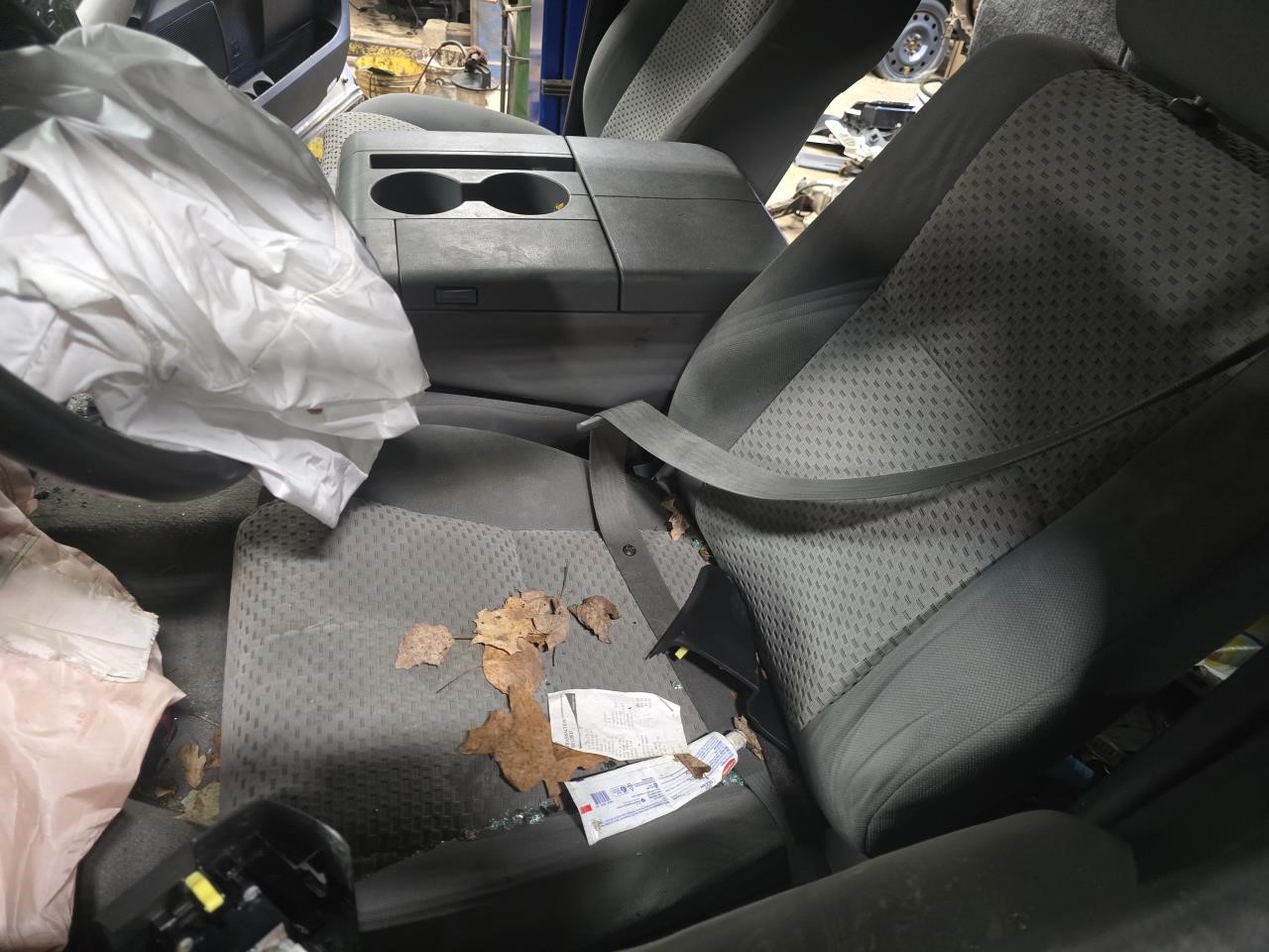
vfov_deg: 58.9
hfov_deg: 73.9
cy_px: 476
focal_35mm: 23
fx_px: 843
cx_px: 634
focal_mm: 6.3
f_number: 1.7
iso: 800
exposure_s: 1/60
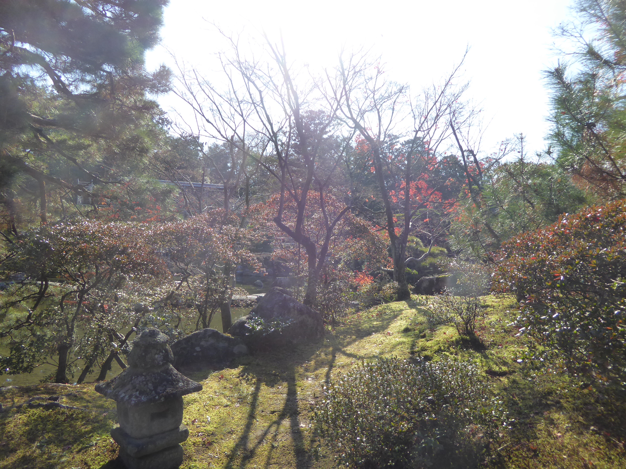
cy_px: 234
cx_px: 313
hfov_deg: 69.4
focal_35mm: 25
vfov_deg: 54.9
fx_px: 452
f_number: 3.3
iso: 160
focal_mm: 4.3
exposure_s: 1/640
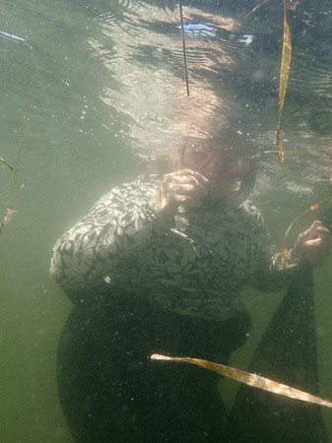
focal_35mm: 25
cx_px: 166
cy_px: 222
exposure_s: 1/640
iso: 100
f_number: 2.8
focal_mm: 4.5
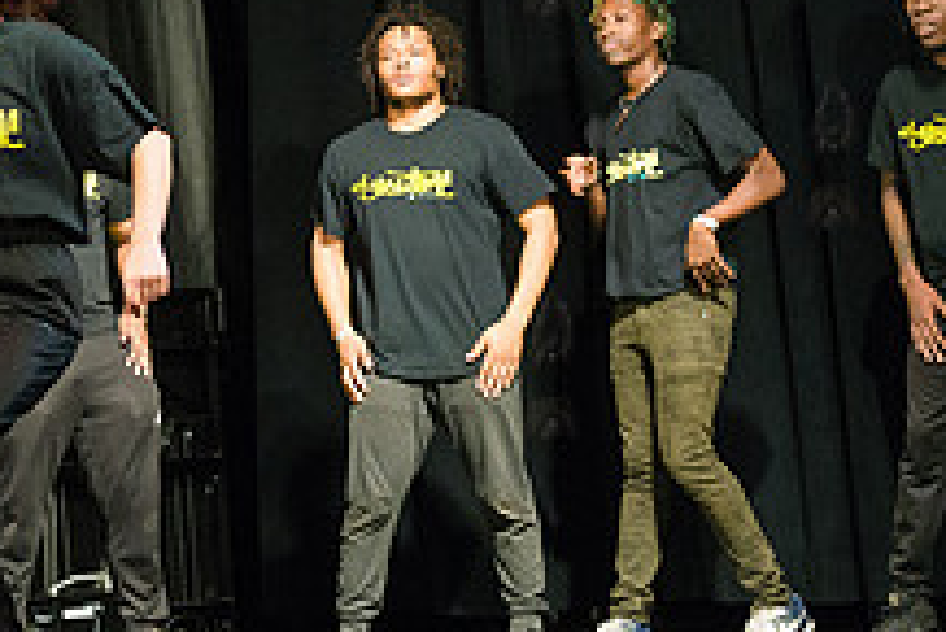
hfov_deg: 15.7
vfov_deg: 10.7
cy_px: 150
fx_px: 3366
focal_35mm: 128
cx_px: -13
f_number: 2.8
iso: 4000
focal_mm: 48
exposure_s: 1/1000
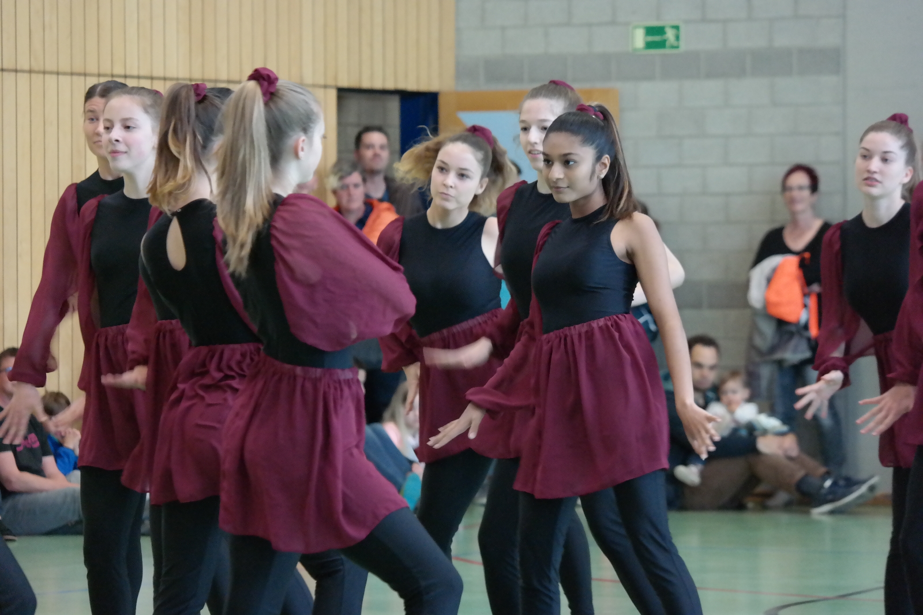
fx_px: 5126
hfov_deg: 10.3
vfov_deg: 6.9
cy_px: 308
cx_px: 462
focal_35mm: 200
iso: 3200
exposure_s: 1/80
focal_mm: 130
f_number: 5
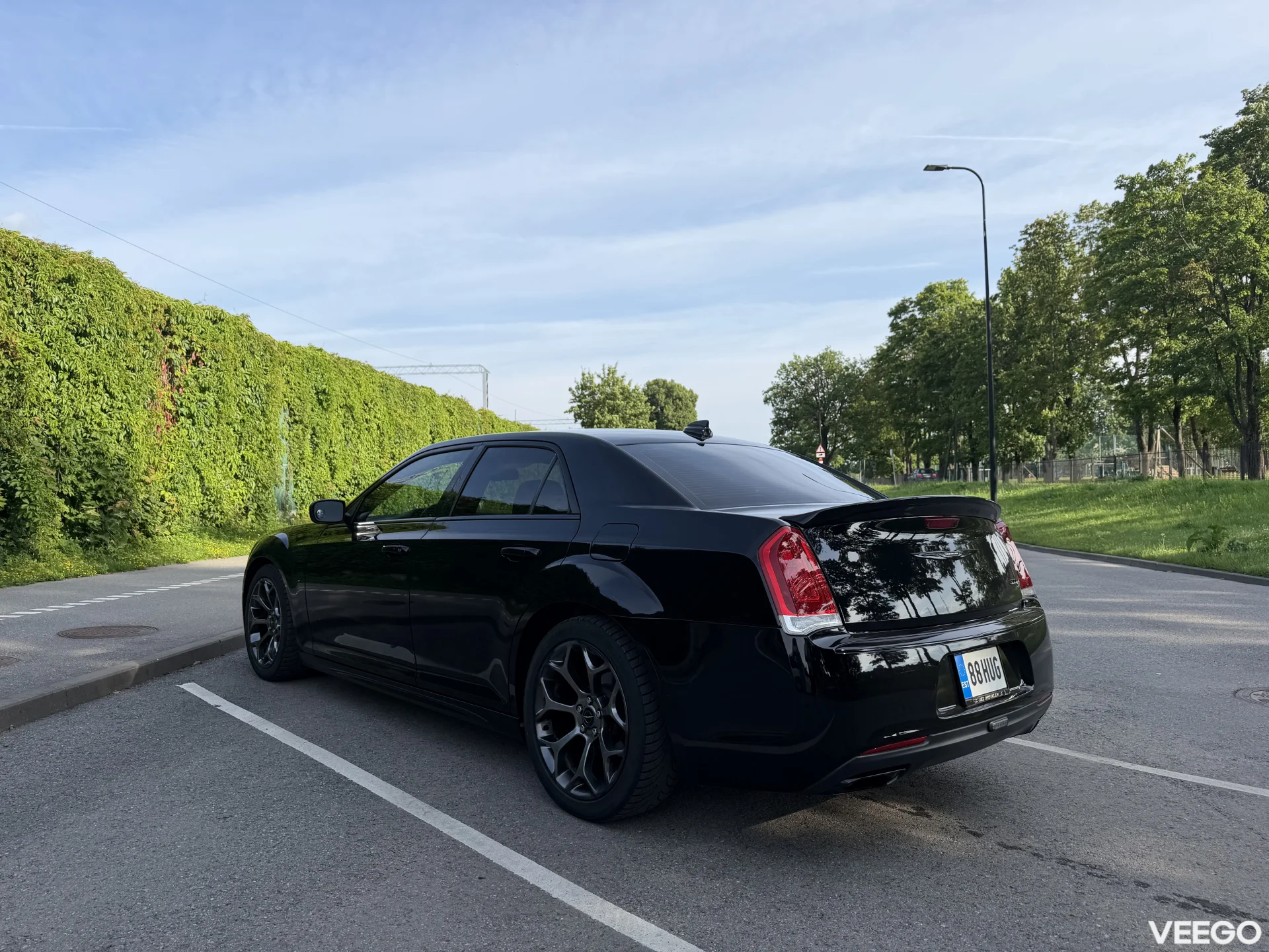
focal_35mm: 24
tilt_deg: +0.4
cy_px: 476
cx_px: 634
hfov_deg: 71.6
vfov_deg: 56.8
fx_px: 880
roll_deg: +2.0
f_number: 1.78
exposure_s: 1/3145
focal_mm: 6.76
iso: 80
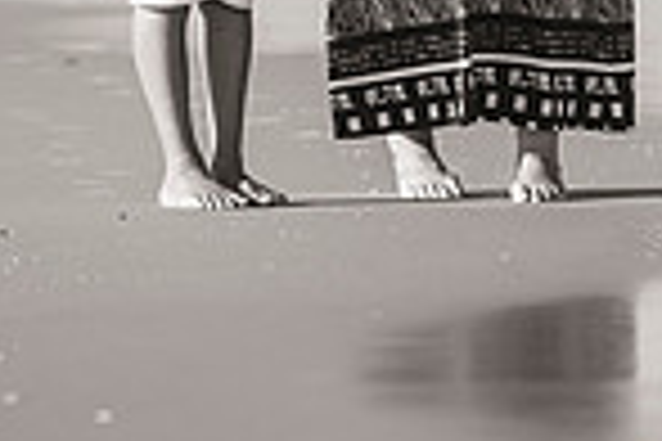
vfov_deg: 2.0
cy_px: -277
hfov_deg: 3.1
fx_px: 12356
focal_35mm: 672
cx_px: 536
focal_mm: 170
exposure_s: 1/4000
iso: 250
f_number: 3.5
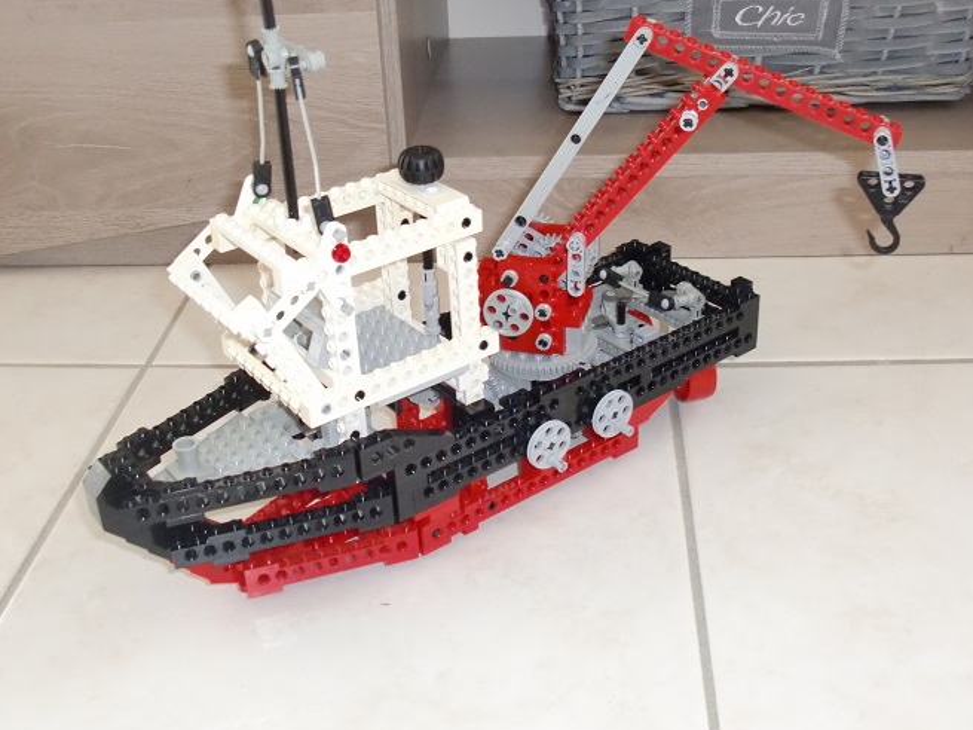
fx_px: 1237
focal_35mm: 44
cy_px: 293
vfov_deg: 32.8
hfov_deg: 42.9
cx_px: 511
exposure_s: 1/50
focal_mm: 6.3
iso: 400
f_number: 2.8
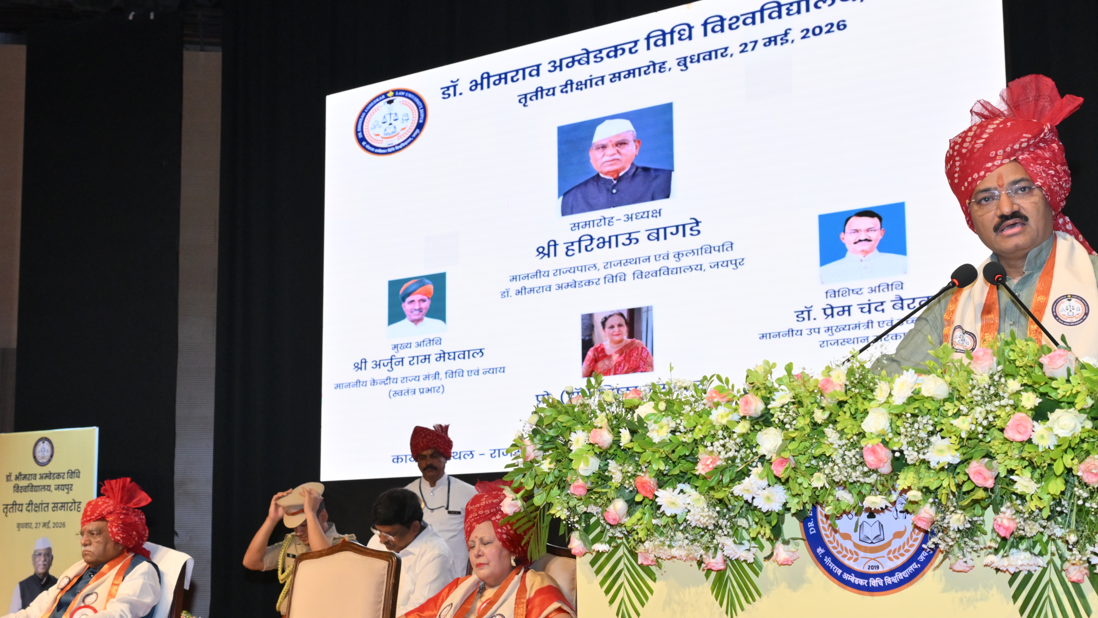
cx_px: 489
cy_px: 368
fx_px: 1572
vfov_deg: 22.2
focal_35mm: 54
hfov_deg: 38.5
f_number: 5.6
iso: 1250
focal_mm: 34
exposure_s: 1/125
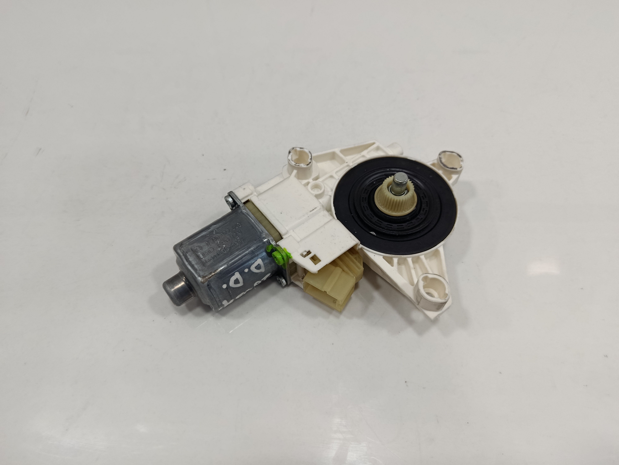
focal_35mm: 24
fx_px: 429
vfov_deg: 56.8
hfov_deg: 71.6
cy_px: 232
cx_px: 310
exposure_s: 1/100
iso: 751
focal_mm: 5.24
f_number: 1.7
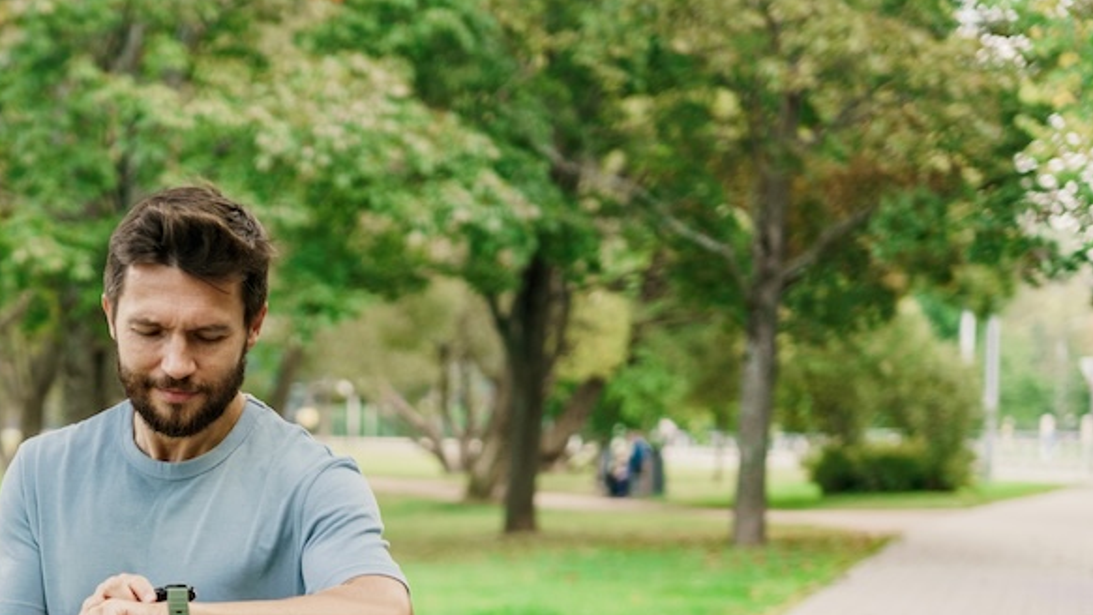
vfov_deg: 9.3
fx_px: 3729
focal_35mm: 129
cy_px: 716
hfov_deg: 16.5
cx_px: 154
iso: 200
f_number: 2.8
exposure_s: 1/400
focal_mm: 57.3
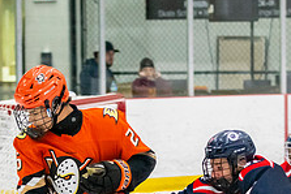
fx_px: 2095
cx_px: 103
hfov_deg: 7.9
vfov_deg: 5.3
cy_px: 235
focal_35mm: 259
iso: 2500
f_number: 3.2
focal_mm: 70
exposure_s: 1/640
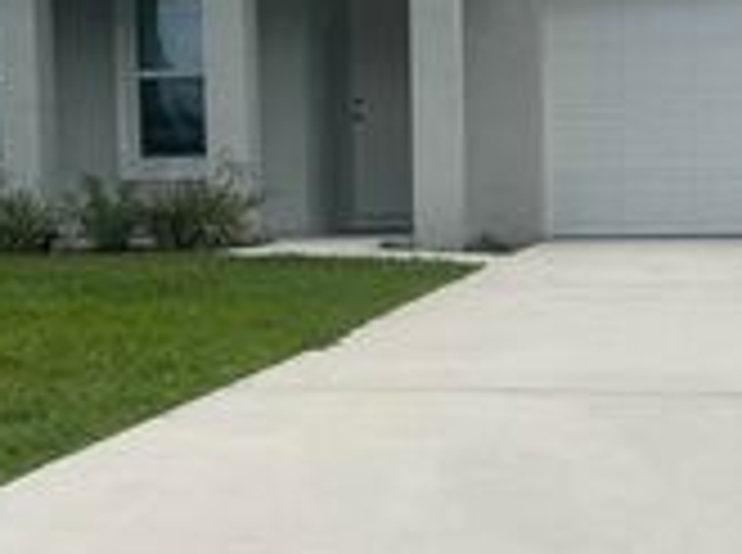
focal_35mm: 79
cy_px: 295
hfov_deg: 24.7
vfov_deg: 18.6
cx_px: 418
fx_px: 1690
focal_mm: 5.7
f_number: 1.5
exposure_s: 1/6211
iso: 50
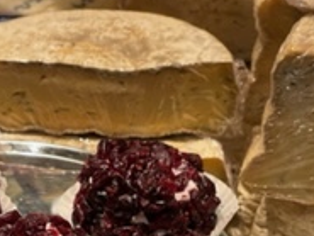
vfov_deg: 16.3
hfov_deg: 21.2
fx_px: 817
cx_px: 20
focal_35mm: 90
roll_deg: +5.6
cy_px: 195
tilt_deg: -34.8
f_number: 1.6
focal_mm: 4.2
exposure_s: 1/97
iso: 50
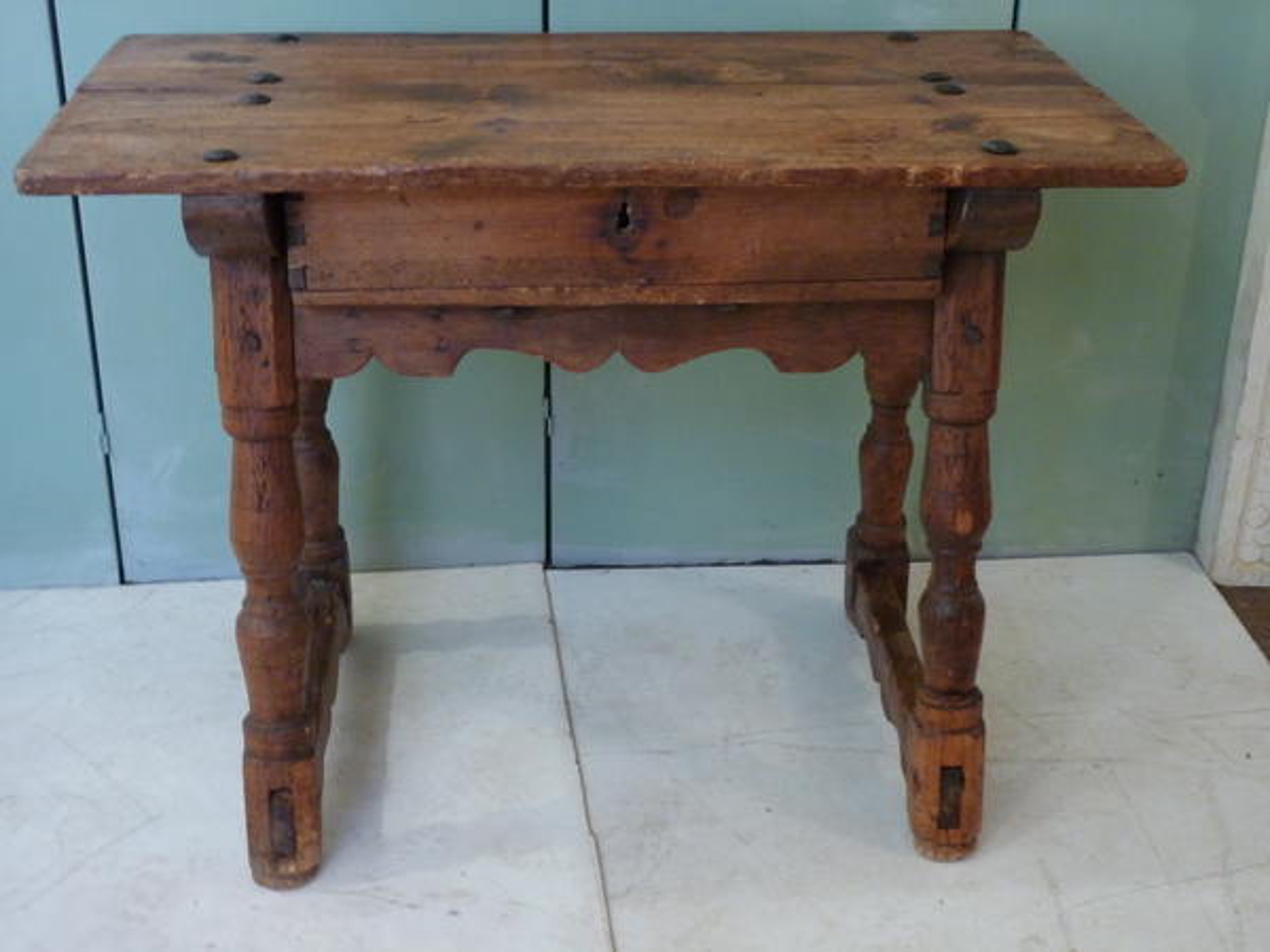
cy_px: 476
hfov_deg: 39.7
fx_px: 1761
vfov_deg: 30.3
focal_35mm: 48
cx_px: 635
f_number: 3.8
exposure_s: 1/8
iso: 400
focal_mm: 7.9
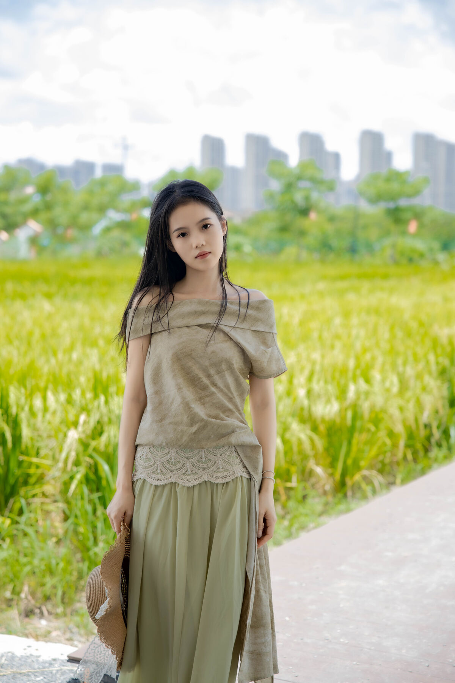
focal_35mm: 67
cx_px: 228
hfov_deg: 20.3
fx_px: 1270
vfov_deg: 30.1
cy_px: 342
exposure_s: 1/320
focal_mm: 67
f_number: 2.8
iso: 100
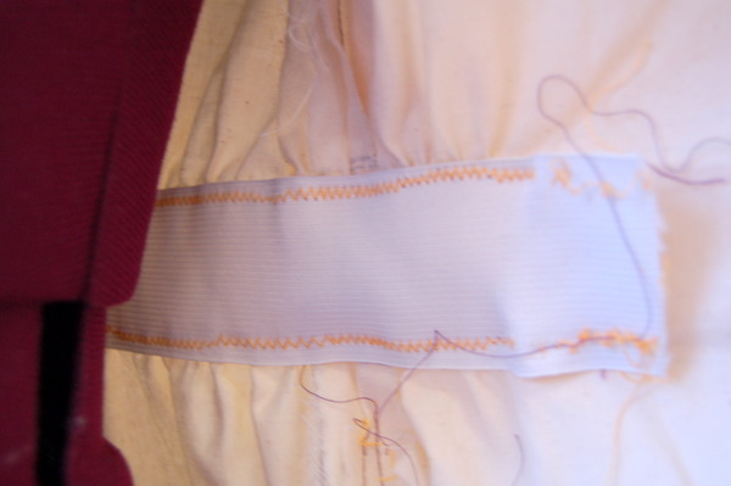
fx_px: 791
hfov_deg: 49.6
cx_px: 366
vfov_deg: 34.2
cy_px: 243
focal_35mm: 39
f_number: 4.2
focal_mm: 26
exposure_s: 1/30
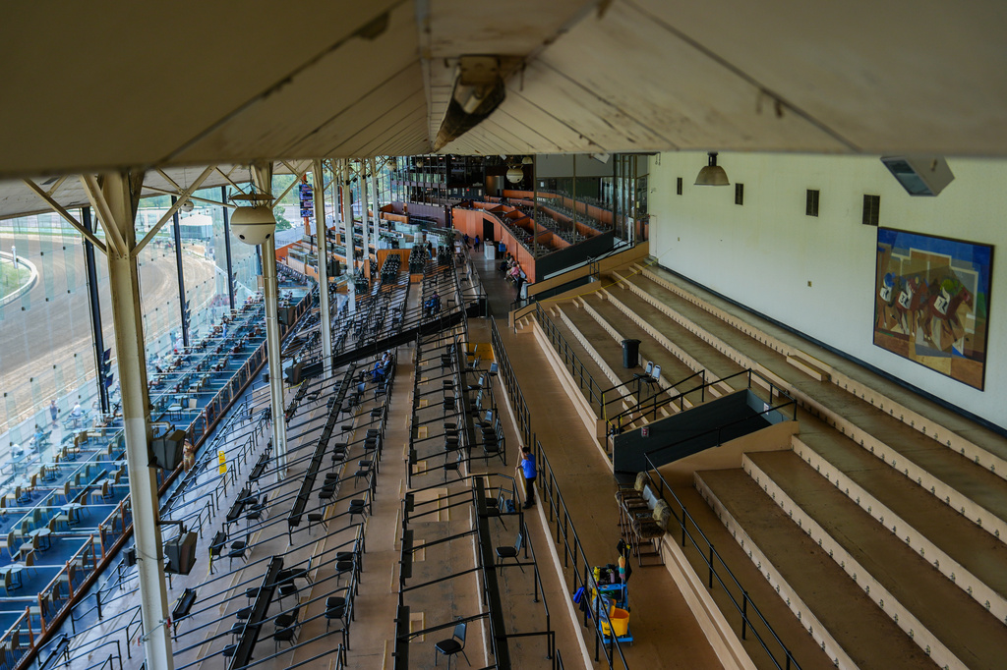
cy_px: 335
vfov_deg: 38.9
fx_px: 951
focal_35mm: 34
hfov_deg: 55.8
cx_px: 504
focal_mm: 34
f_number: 2.8
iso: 160
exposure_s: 1/500
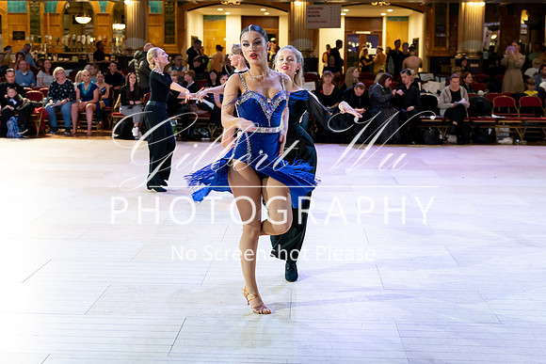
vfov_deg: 28.3
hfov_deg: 41.7
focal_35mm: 47
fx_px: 717
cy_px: 123
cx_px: 262
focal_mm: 35
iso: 3200
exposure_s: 1/400
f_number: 2.8
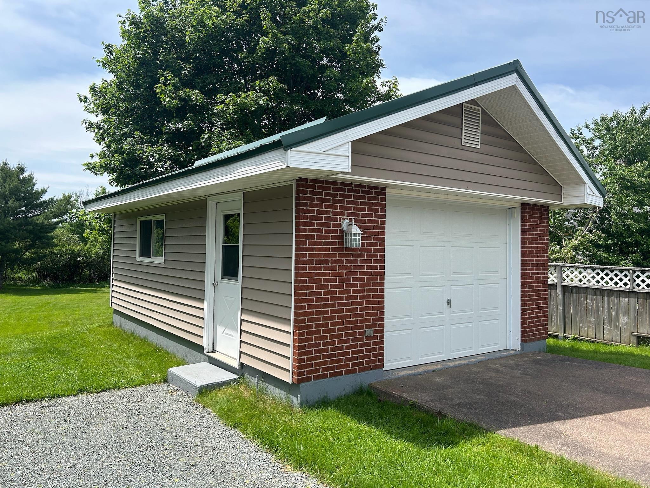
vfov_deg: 53.1
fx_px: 488
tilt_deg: +0.6
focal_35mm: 26
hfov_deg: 67.3
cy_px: 244
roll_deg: -0.6
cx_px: 325
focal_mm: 5.7
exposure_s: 1/2513
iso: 50
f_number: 1.5
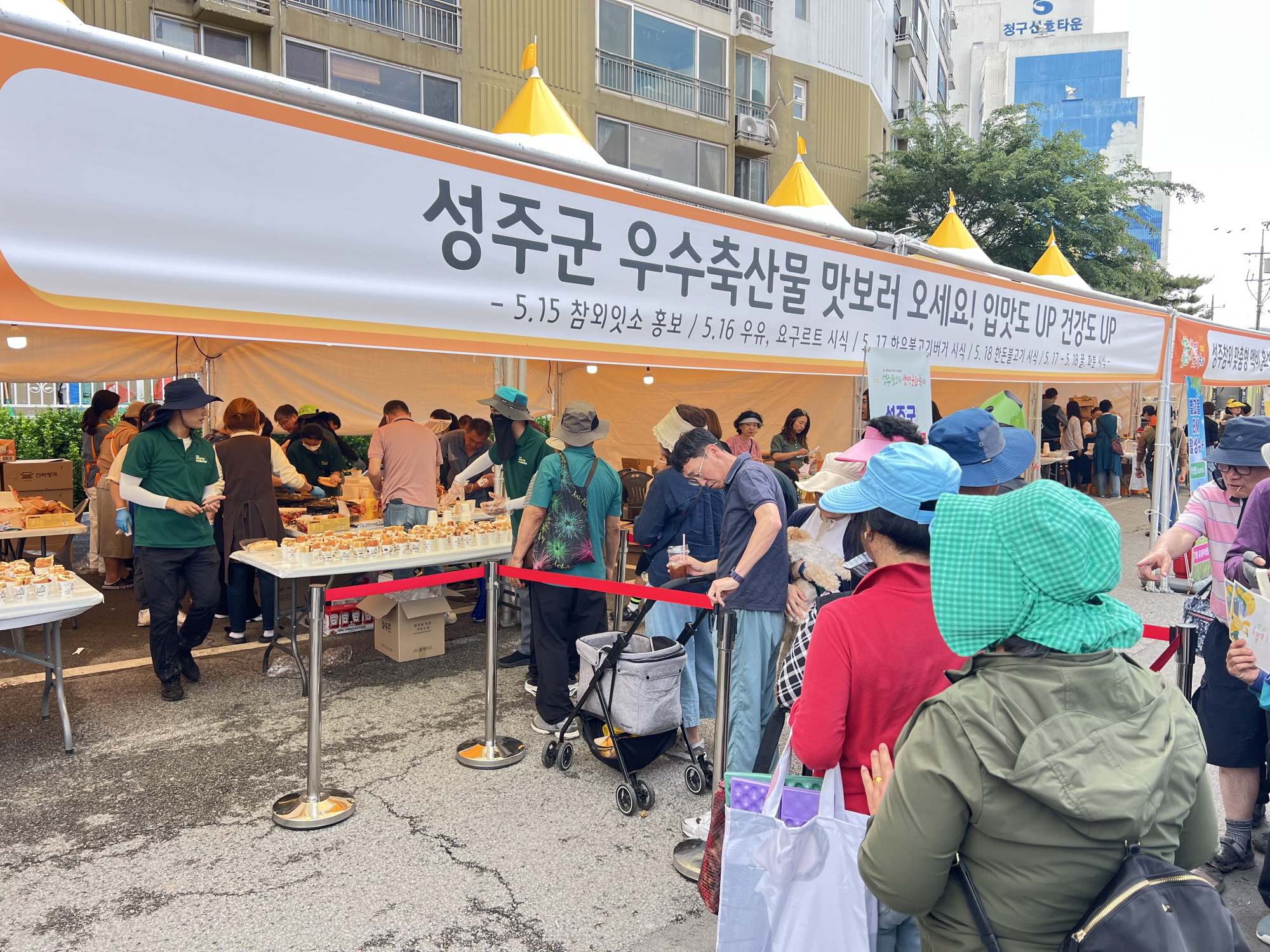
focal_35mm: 26
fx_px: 954
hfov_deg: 67.3
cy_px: 476
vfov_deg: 53.1
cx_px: 635
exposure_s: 1/392
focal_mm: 5.7
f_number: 1.5
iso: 50
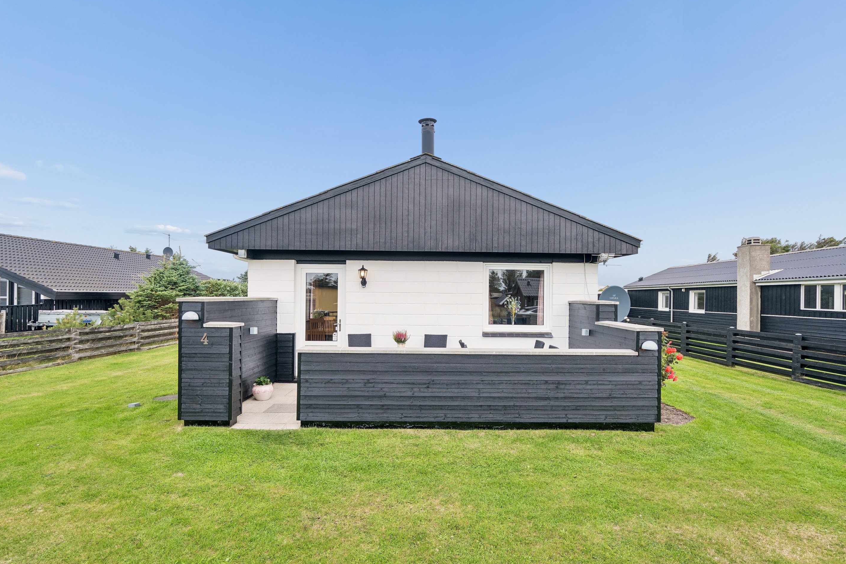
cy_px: 294
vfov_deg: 64.5
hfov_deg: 86.9
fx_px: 446
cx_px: 430
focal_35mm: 19
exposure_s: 1/125
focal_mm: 18
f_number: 5.6
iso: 320
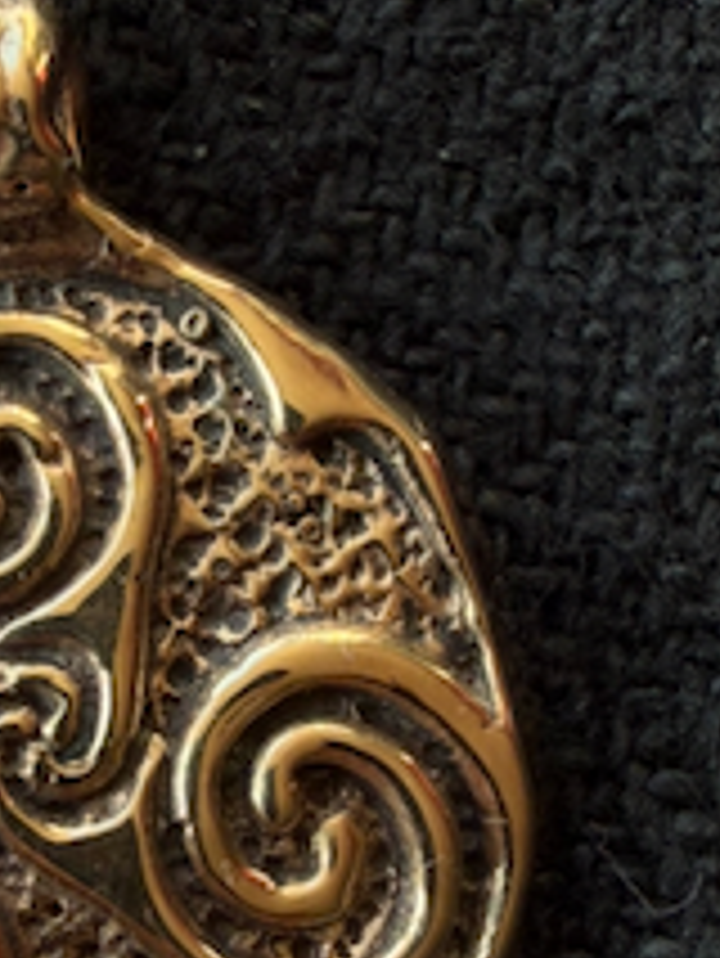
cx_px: 126
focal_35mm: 72
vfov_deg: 27.0
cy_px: 517
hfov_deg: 20.2
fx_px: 1995
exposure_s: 1/121
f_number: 2.2
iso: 50
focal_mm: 2.22
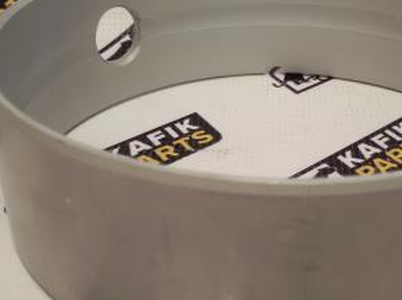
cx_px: 285
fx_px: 673
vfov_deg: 25.1
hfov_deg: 32.8
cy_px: 190
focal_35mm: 58
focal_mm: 2.93
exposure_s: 1/50
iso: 50
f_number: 2.4
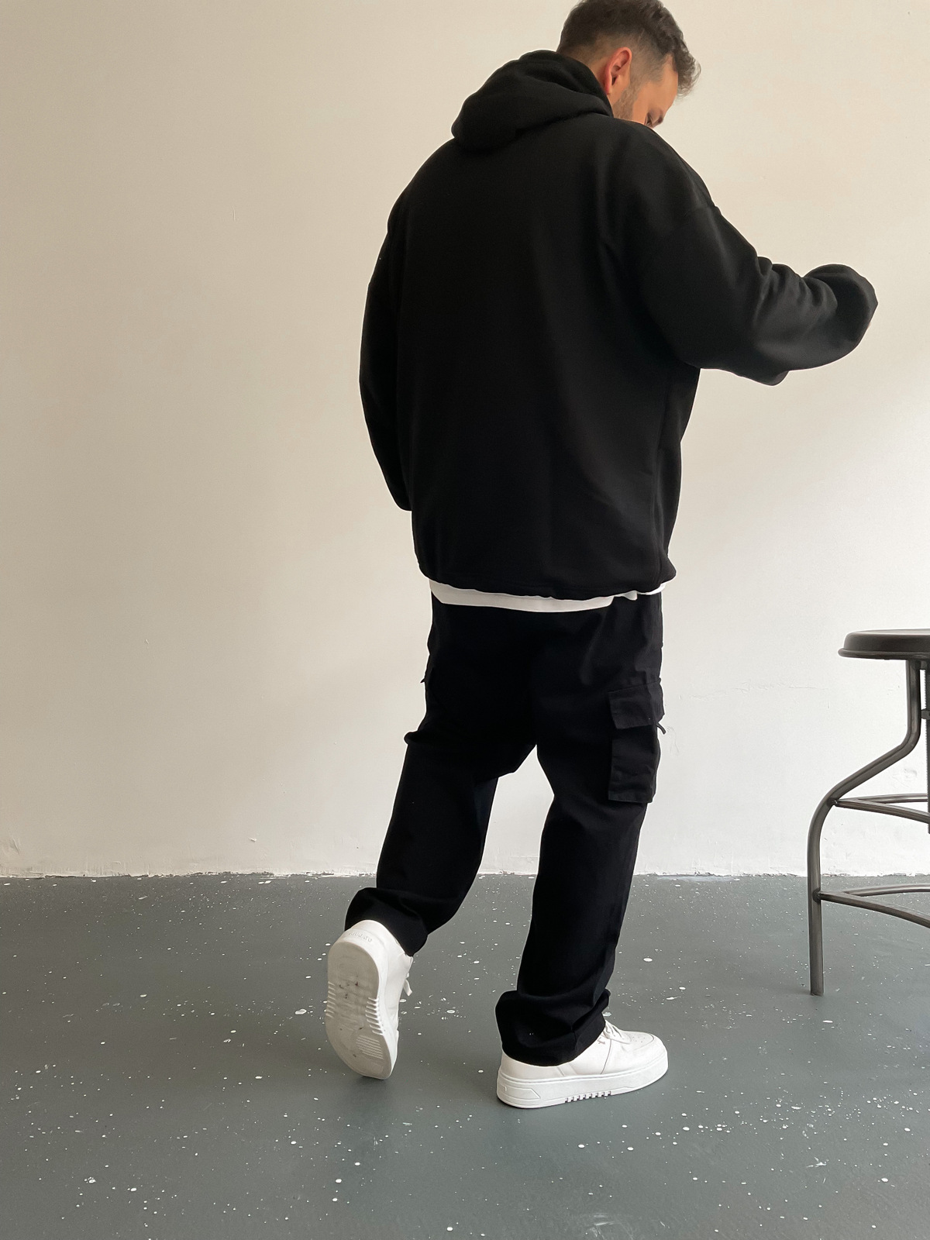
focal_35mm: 29
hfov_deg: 48.2
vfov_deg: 61.7
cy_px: 620
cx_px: 465
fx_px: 1039
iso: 64
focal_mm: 3
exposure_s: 1/105
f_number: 1.8
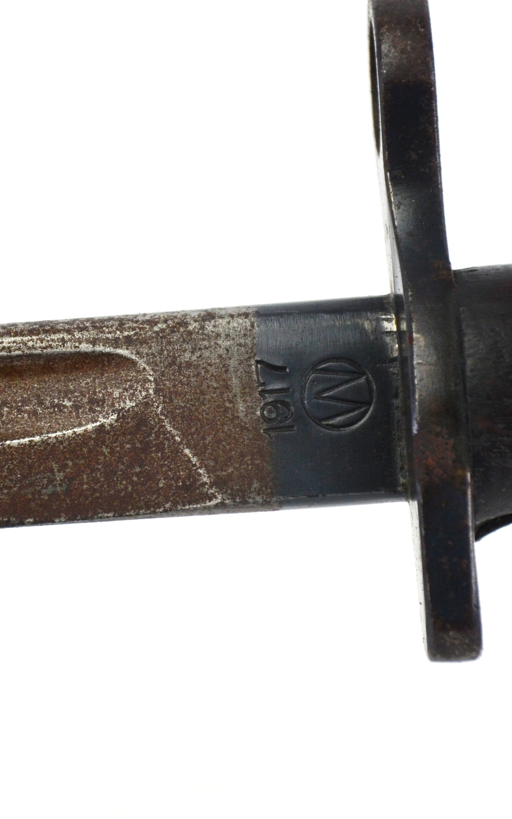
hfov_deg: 4.1
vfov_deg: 6.5
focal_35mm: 321
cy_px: 397
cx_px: 209
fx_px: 7161
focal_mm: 135
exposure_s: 1/250
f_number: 5.6
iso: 450
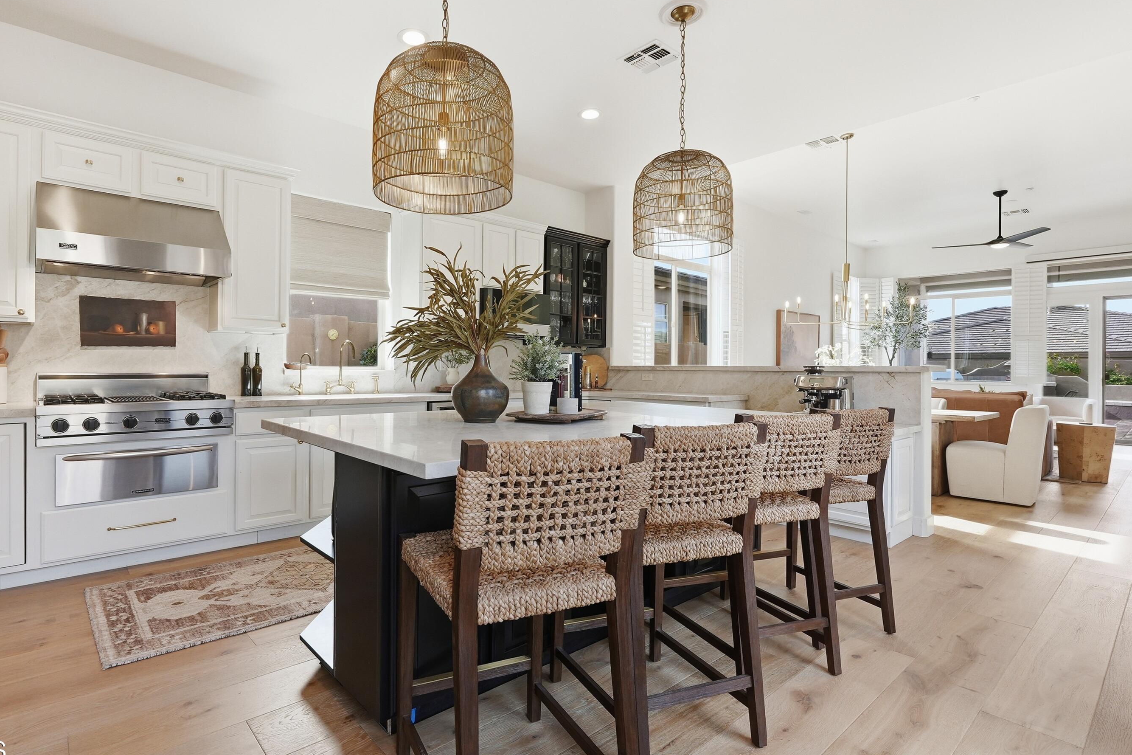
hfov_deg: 87.9
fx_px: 584
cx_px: 500
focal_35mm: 19
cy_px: 365
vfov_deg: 65.7
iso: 100
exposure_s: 1/200
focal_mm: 16.5
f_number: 10
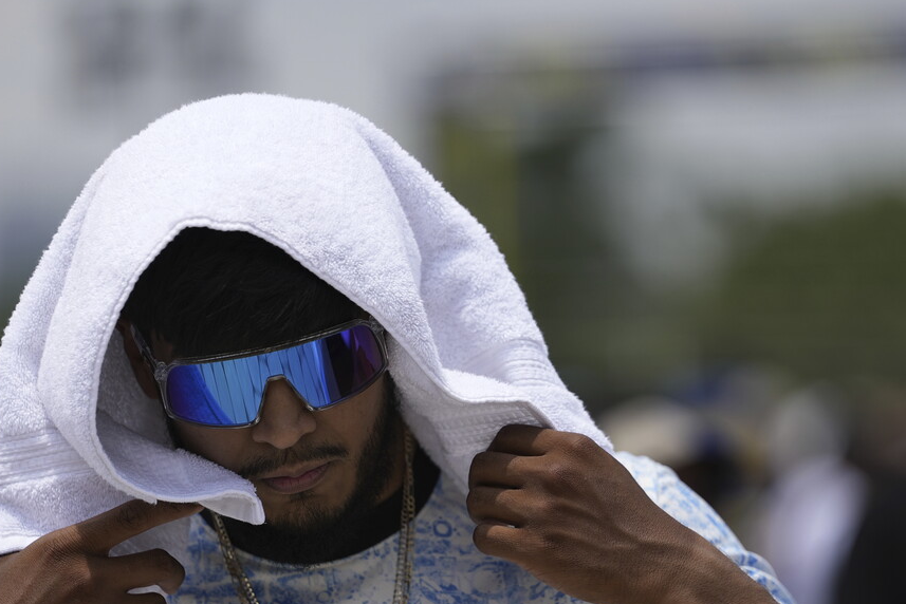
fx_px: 7049
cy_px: 498
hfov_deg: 7.4
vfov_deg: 4.9
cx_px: 477
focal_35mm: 280
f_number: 2
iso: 100
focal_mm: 150
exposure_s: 1/4000
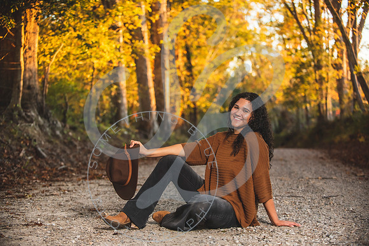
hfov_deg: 28.8
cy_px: 123
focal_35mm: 70
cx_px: 184
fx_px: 718
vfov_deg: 19.5
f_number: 2.8
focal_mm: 70
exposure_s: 1/320
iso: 400
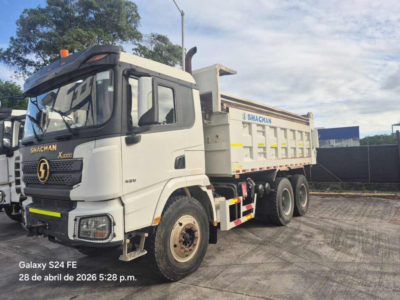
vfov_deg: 58.9
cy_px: 150
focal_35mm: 23
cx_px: 200
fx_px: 266
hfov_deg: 73.9
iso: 25
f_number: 1.8
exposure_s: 1/756
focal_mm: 5.4
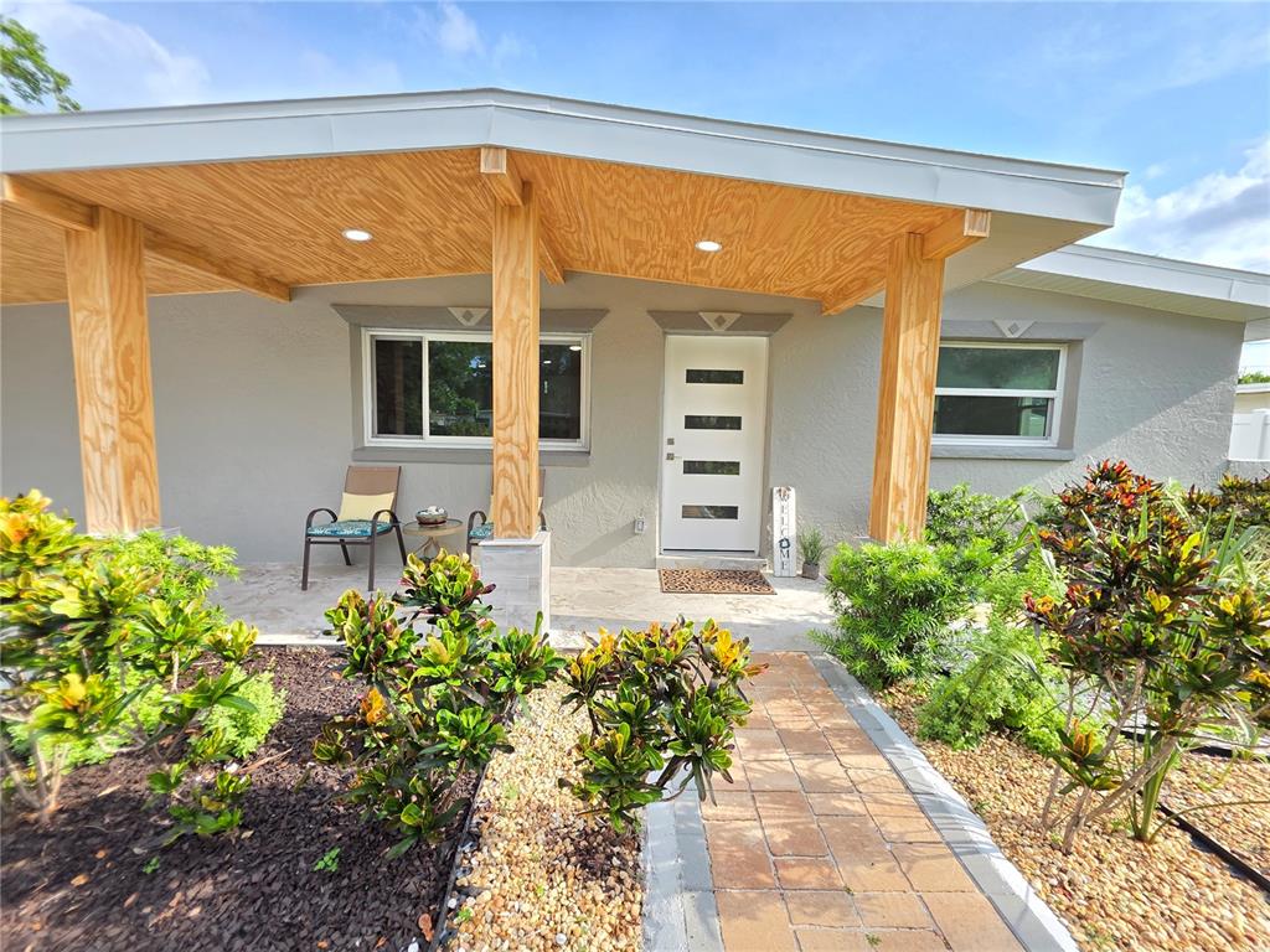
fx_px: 477
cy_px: 476
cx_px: 635
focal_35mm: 13
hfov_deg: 106.2
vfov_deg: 89.9
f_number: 1.9
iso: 40
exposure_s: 1/391
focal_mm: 2.2
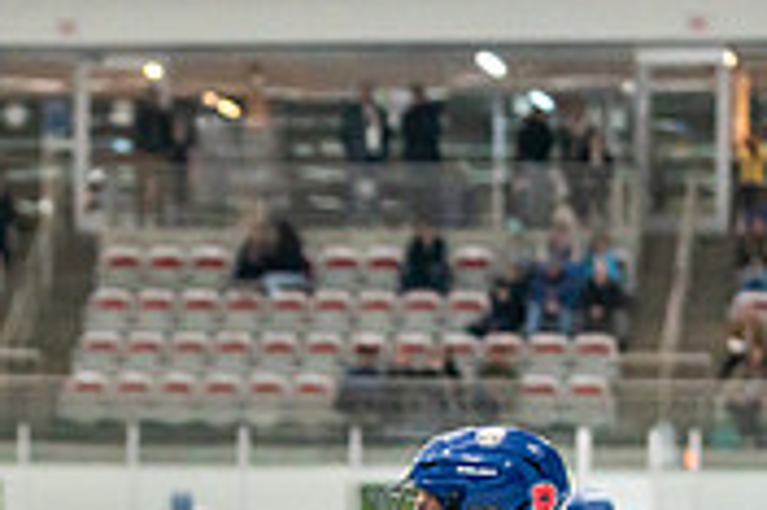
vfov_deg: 5.7
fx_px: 5108
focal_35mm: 240
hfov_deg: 8.5
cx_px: -257
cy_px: 791
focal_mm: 72
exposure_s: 1/1250
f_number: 2.8
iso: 3200
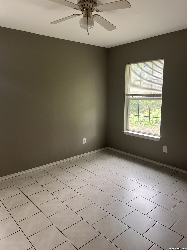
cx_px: 94
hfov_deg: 53.1
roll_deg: +1.4
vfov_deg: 67.3
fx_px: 187
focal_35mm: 26
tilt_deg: -2.5
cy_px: 125
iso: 100
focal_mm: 5.7
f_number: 1.5
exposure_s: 1/120
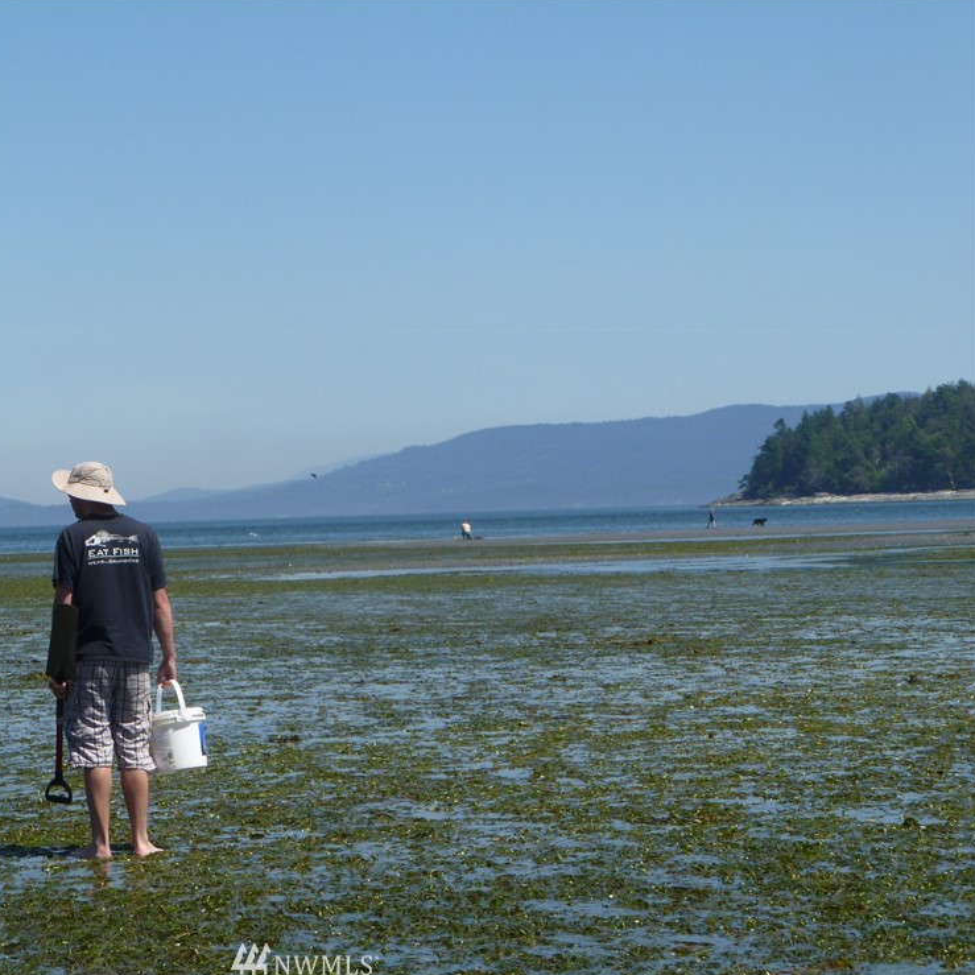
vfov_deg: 17.7
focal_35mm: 98
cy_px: 503
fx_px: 3123
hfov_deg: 17.7
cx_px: 305
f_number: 4.5
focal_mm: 14.2
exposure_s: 1/500
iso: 80
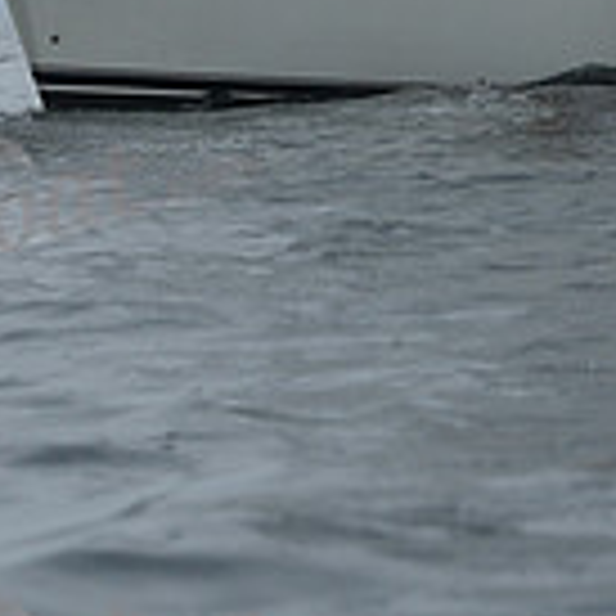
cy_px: -65
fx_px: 6885
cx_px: 499
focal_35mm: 342
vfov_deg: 5.1
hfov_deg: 5.1
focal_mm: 95
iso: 250
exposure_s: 1/800
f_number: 8
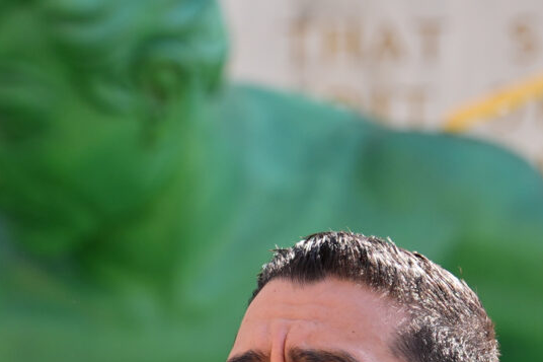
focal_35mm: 258
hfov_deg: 8.0
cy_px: 533
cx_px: 161
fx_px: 3890
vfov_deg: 5.3
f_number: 2.8
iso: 125
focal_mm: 54
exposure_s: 1/1000
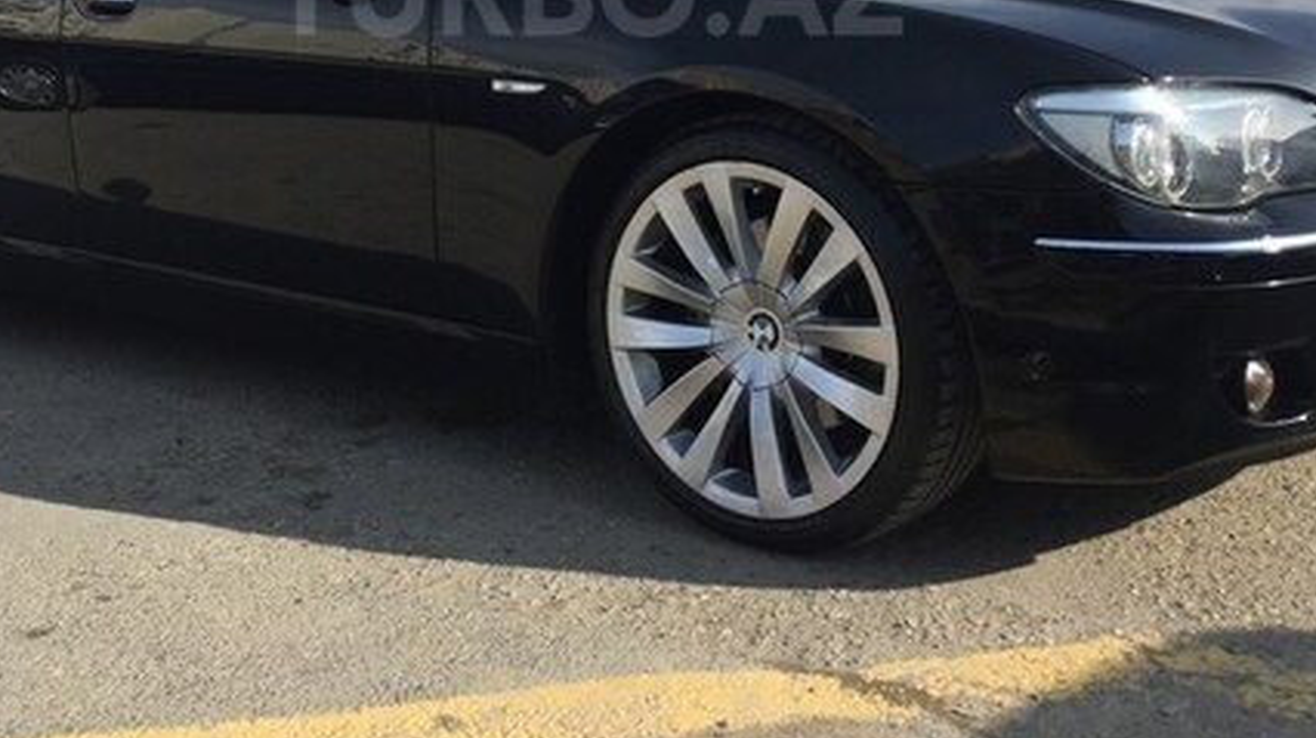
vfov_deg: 23.3
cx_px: 587
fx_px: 1709
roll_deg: +0.5
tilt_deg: -4.1
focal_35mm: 49
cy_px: -11
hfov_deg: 42.1
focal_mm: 4.15
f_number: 2.2
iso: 32
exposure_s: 1/1799
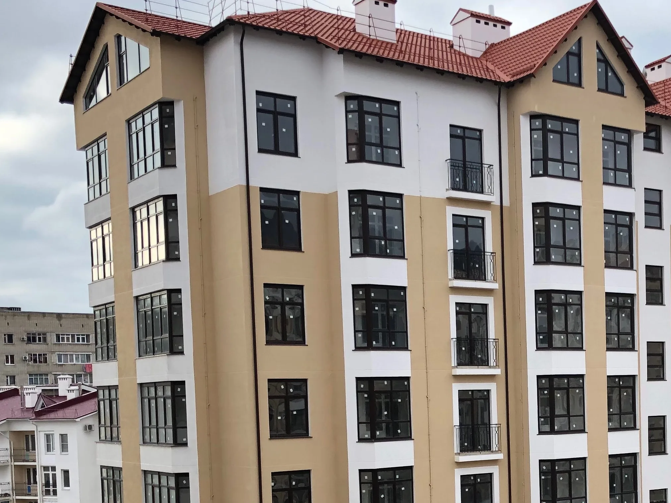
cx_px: 448
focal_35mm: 44
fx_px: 853
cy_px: 380
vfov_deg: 32.2
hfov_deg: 42.4
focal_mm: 4
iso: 20
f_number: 1.8
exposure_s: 1/545
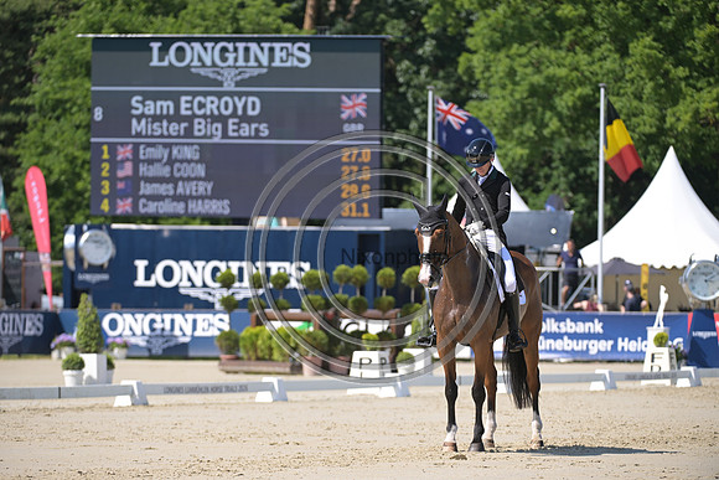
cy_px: 240
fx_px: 4994
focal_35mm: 250
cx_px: 360
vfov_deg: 5.5
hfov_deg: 8.2
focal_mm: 250
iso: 280
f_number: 5
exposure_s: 1/1250
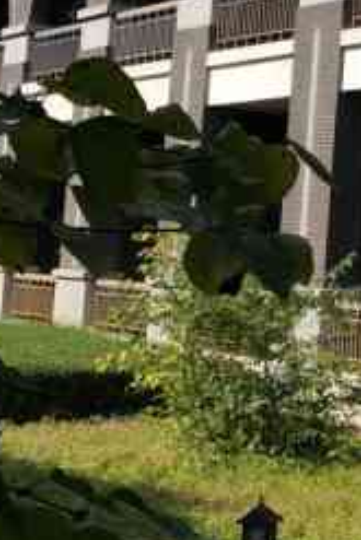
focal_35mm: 114
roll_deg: -2.7
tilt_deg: +5.9
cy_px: 86
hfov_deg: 11.0
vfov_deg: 17.7
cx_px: 698
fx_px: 1712
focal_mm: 3.99
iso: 20
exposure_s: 1/1715
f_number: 1.8
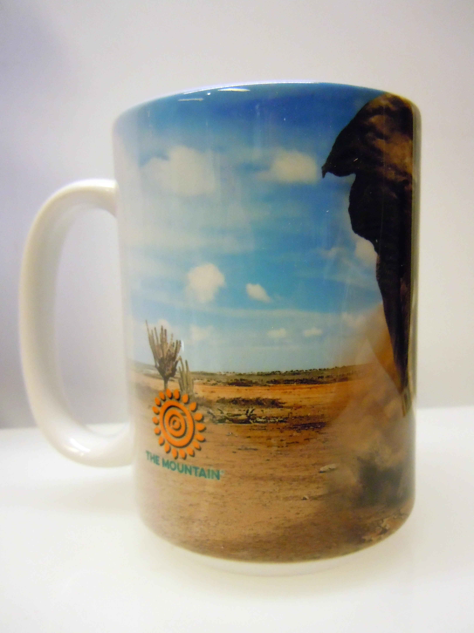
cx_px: 237
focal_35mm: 30
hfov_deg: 46.8
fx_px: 548
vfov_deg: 60.0
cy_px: 316
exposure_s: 1/80
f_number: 3.5
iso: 800
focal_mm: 5.4
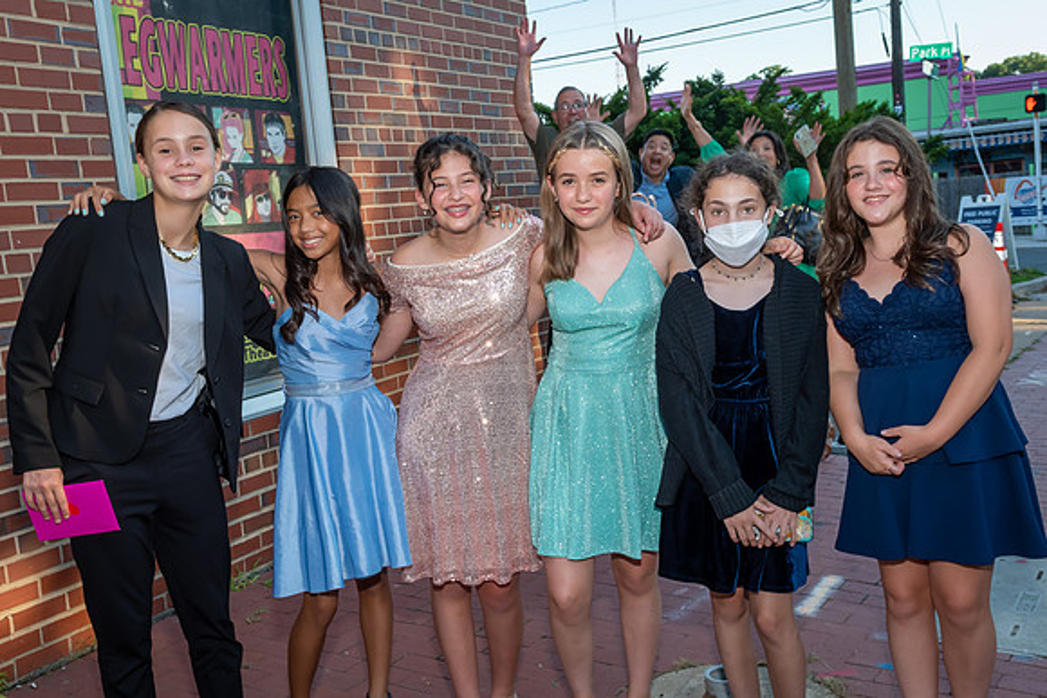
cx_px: 510
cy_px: 360
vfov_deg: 36.3
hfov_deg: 52.4
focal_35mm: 37
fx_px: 1065
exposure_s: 1/250
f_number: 7.1
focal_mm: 20
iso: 400
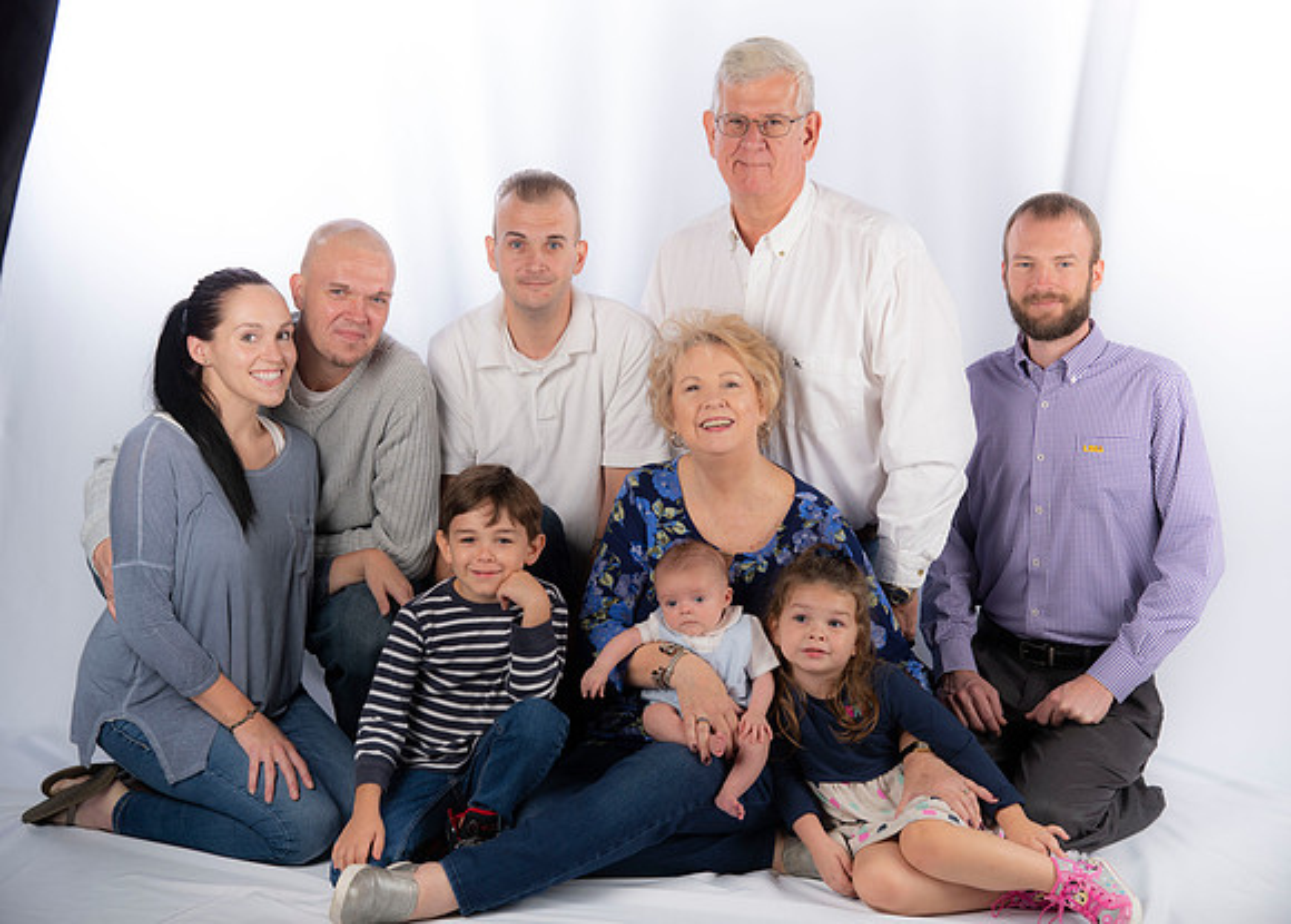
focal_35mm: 73
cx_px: 693
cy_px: 462
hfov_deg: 26.9
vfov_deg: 19.4
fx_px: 2695
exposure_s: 1/200
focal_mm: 70
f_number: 5.6
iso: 100
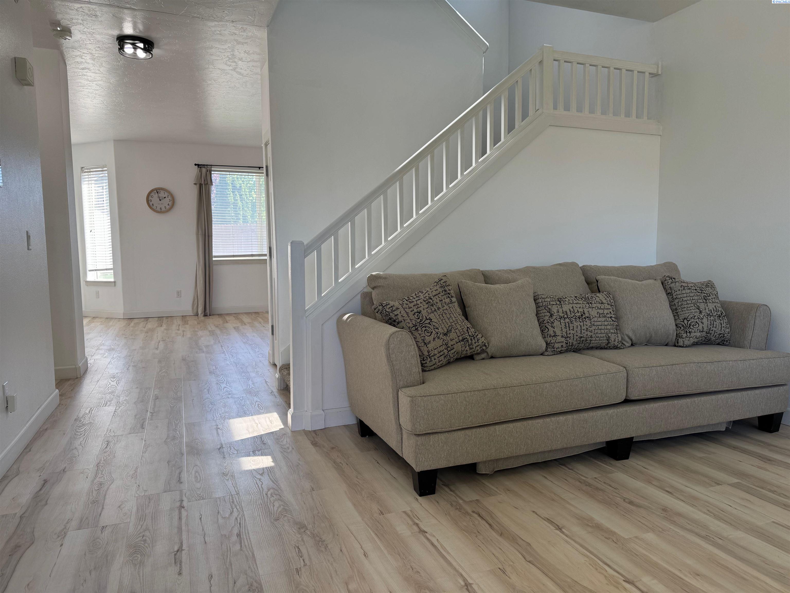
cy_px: 296
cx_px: 395
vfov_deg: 56.8
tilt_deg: -5.0
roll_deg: +0.6
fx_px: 548
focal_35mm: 24
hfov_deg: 71.6
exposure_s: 1/141
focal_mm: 6.76
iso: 64
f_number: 1.78
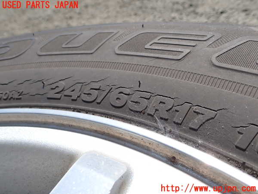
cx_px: 129
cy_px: 97
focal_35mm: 30
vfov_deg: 46.8
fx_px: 224
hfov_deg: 60.0
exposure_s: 1/160
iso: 100
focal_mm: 5.4
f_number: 9
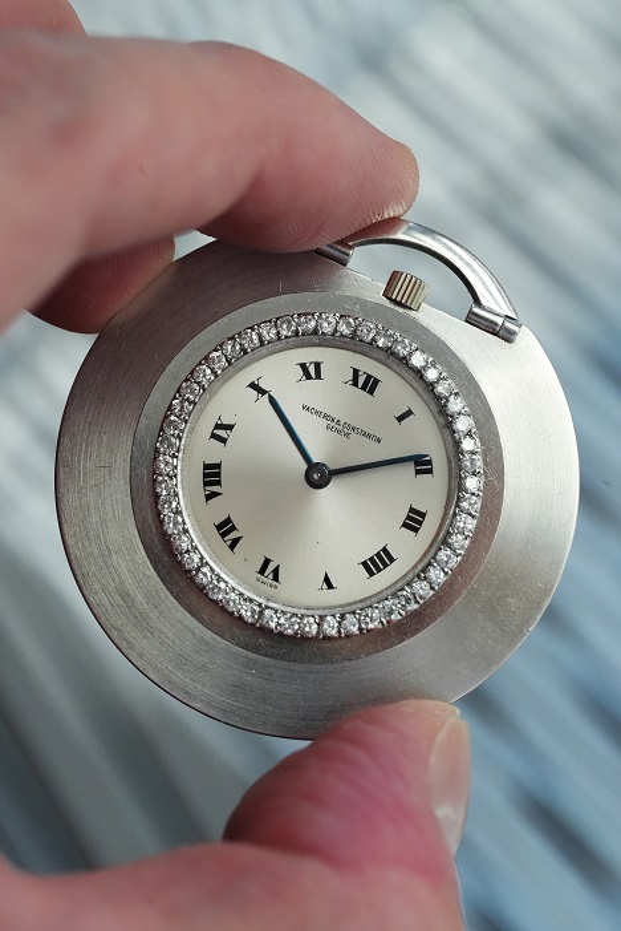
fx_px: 2714
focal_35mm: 105
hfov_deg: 13.1
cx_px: 310
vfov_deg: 19.4
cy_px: 466
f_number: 8
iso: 6400
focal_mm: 105
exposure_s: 1/250
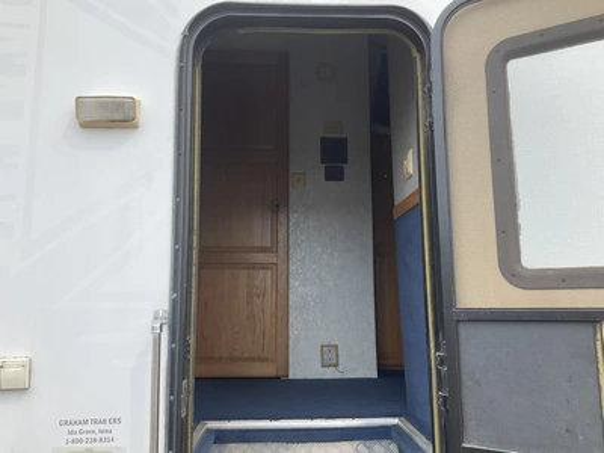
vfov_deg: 48.2
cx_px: 302
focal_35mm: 29
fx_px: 506
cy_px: 226
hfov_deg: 61.7
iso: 25
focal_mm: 3
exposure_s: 1/593
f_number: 1.8
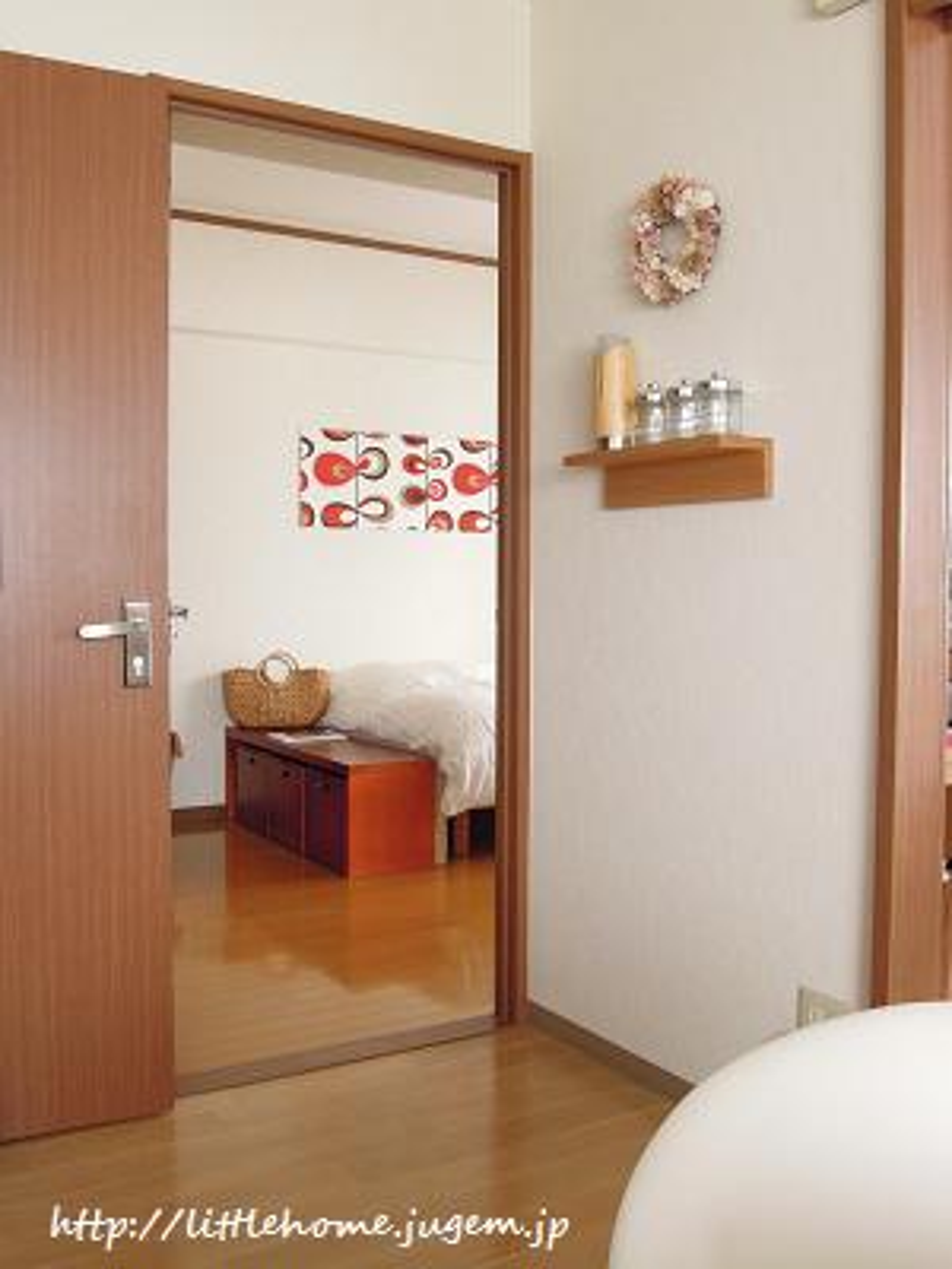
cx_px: 476
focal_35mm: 35
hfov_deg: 40.7
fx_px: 1283
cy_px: 634
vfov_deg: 52.6
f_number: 4.5
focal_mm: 6.3
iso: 400
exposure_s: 1/13
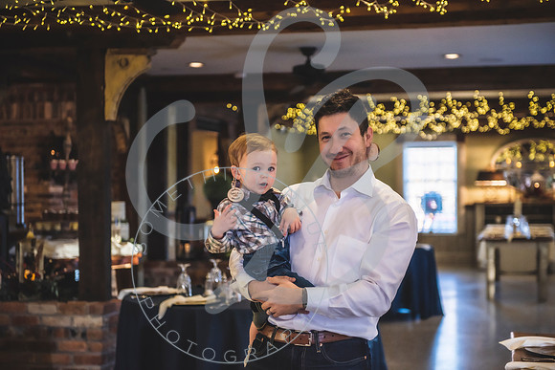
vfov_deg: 19.5
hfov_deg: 28.8
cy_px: 185
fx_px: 1079
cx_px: 278
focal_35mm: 70
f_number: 2.8
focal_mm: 70
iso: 500
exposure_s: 1/160
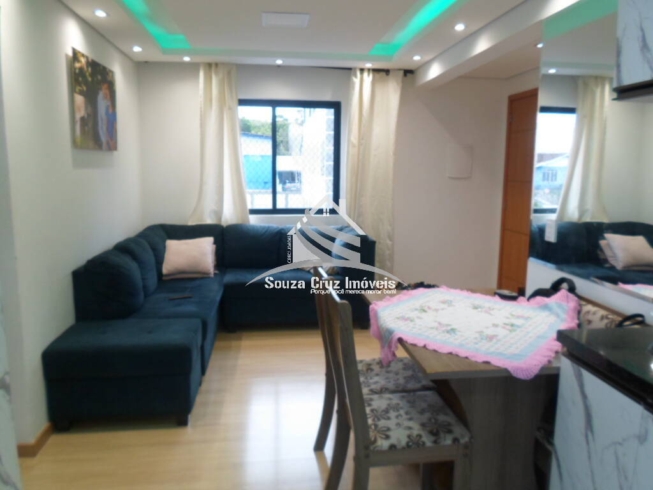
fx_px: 472
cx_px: 326
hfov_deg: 69.4
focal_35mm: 25
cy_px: 245
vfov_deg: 54.9
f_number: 2.5
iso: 80
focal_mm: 4.5
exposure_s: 1/30
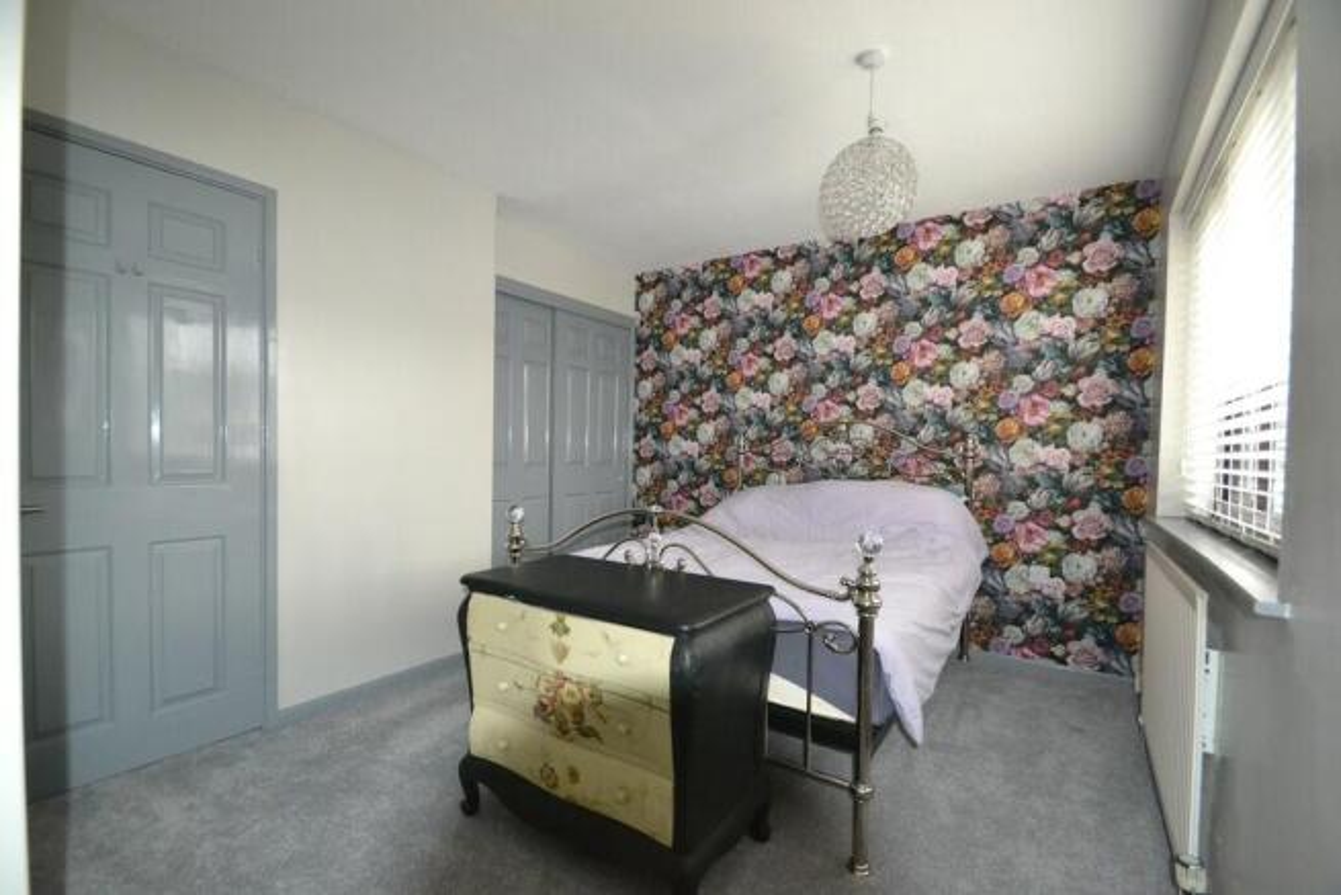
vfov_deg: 77.4
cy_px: 448
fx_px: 559
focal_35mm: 15
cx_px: 670
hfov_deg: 100.4
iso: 3200
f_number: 5.6
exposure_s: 1/60
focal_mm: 10
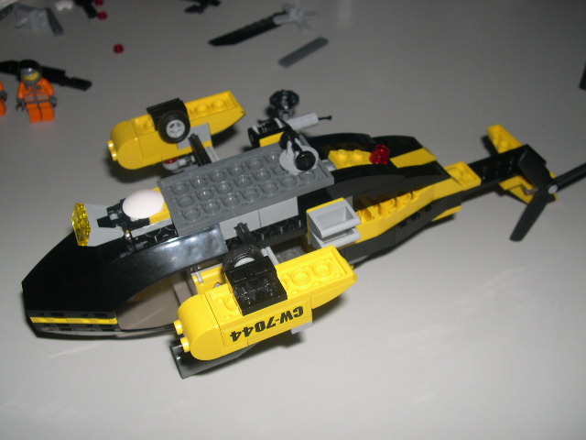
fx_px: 643
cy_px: 220
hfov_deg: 49.0
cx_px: 293
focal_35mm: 38
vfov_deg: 37.7
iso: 100
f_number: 7.6
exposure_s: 1/60
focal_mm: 8
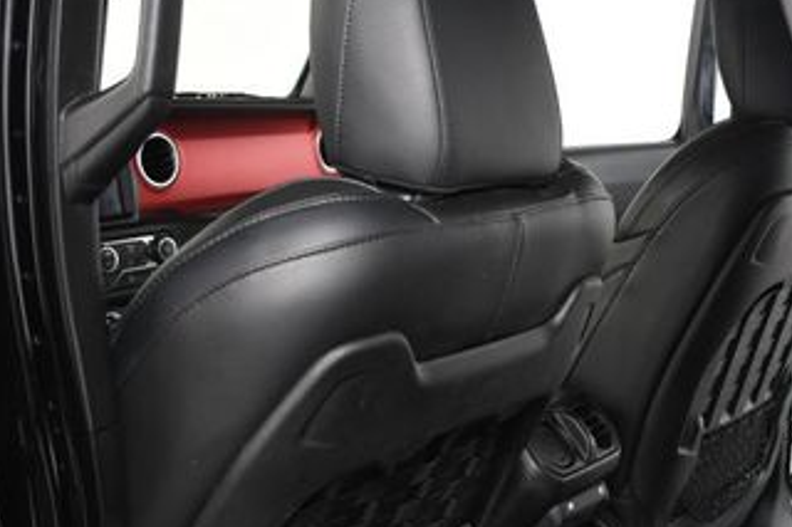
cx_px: 542
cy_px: 314
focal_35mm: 60
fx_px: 1319
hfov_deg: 33.1
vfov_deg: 22.6
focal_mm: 20
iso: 100
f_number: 3.5
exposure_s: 1/160
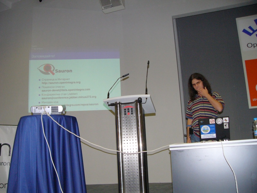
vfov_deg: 39.7
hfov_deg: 51.4
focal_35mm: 36
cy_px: 96
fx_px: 267
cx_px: 128
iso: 200
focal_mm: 6
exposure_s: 1/80
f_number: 2.8
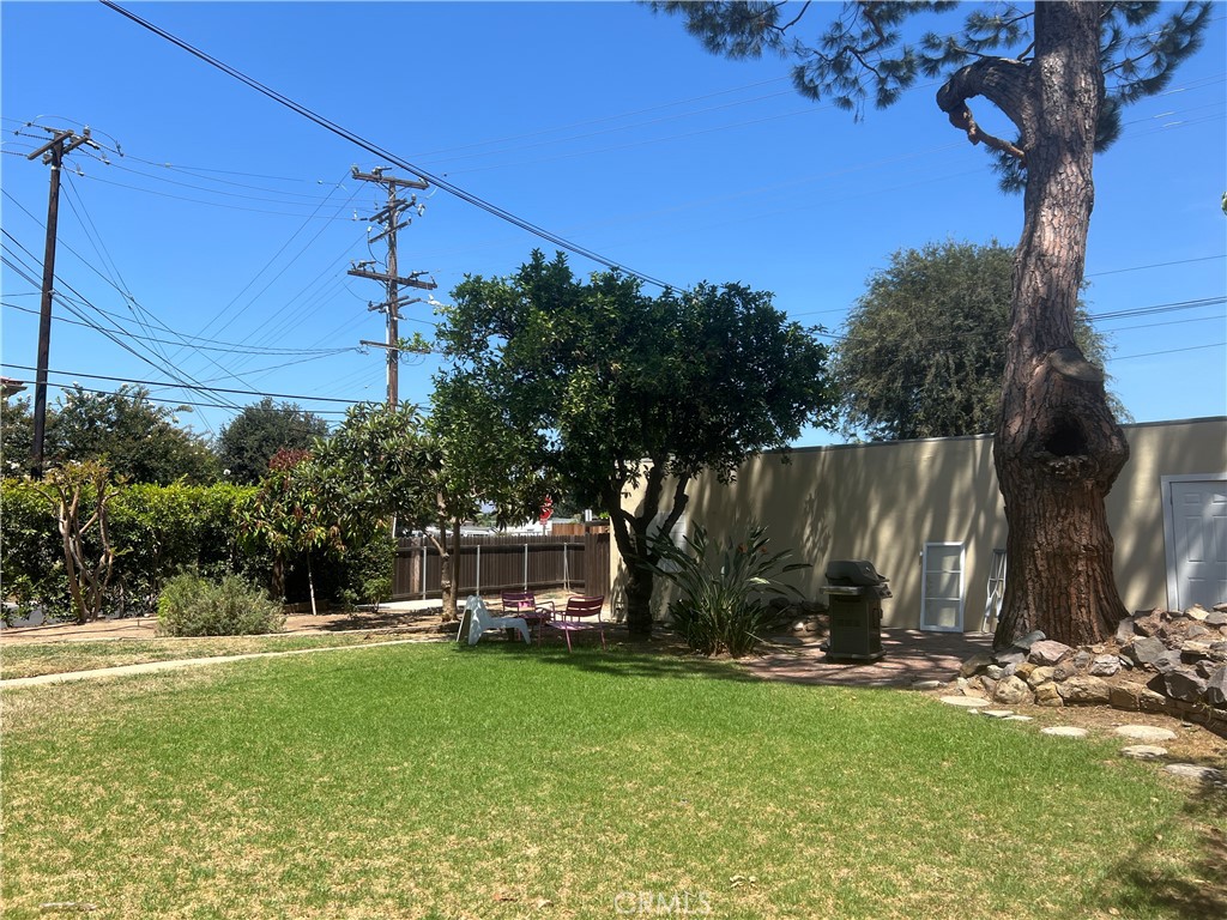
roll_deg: +0.2
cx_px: 614
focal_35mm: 26
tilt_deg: +3.3
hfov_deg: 67.3
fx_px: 922
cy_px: 460
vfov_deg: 53.1
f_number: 1.5
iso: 50
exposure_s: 1/2571
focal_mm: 5.7
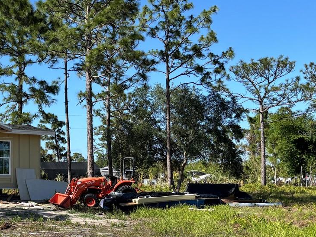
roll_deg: -0.7
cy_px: 133
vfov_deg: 25.6
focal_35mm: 57
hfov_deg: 31.0
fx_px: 520
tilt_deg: +3.2
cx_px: -8
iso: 50
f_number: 1.6
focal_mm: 5.96
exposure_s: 1/2342
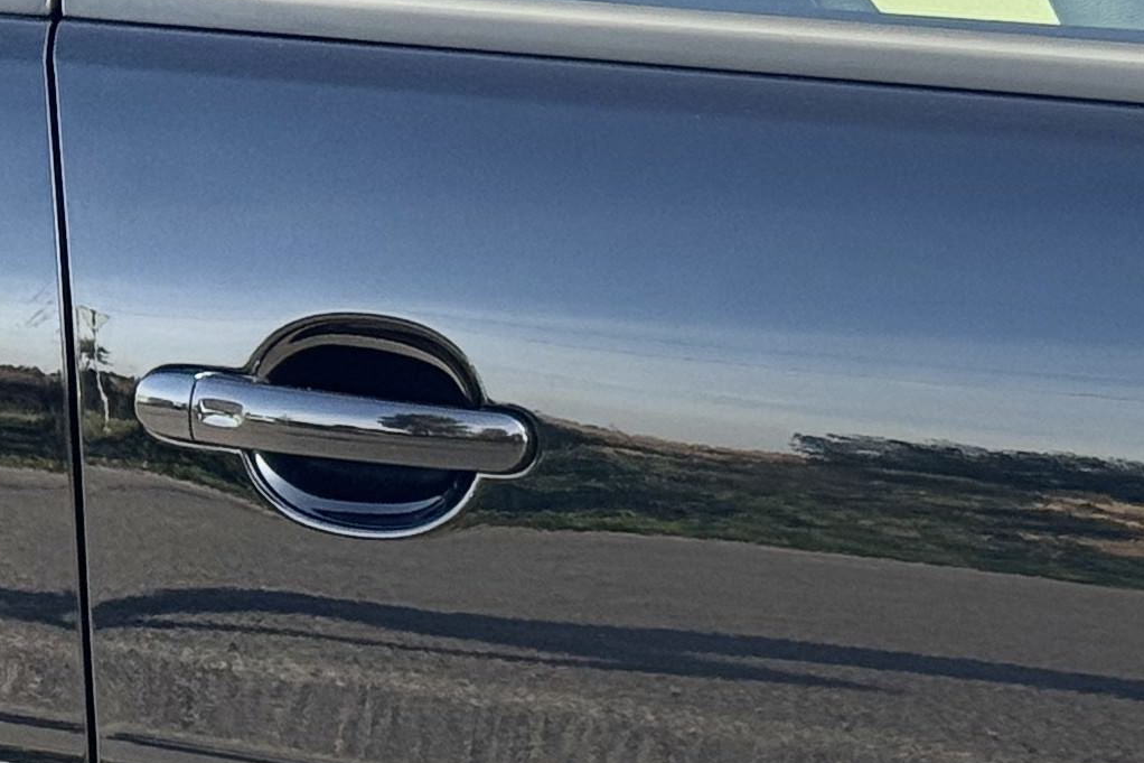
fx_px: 6259
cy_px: 445
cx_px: -716
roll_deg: +0.9
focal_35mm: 197
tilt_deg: -7.2
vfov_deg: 7.0
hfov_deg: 10.0
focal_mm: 6.76
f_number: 1.78
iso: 64
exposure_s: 1/747
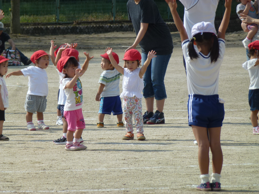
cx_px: 130
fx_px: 2873
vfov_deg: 3.9
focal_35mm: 384
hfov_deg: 5.2
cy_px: 97
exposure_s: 1/500
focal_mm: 68.8
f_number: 5.9
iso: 100
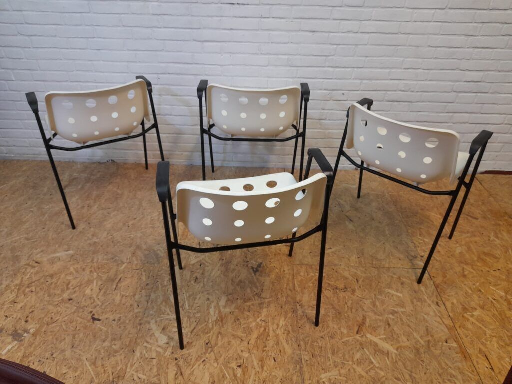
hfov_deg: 69.4
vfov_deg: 54.9
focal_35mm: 25
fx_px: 370
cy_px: 192
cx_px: 256
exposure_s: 1/50
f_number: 2
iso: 160
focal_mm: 4.6
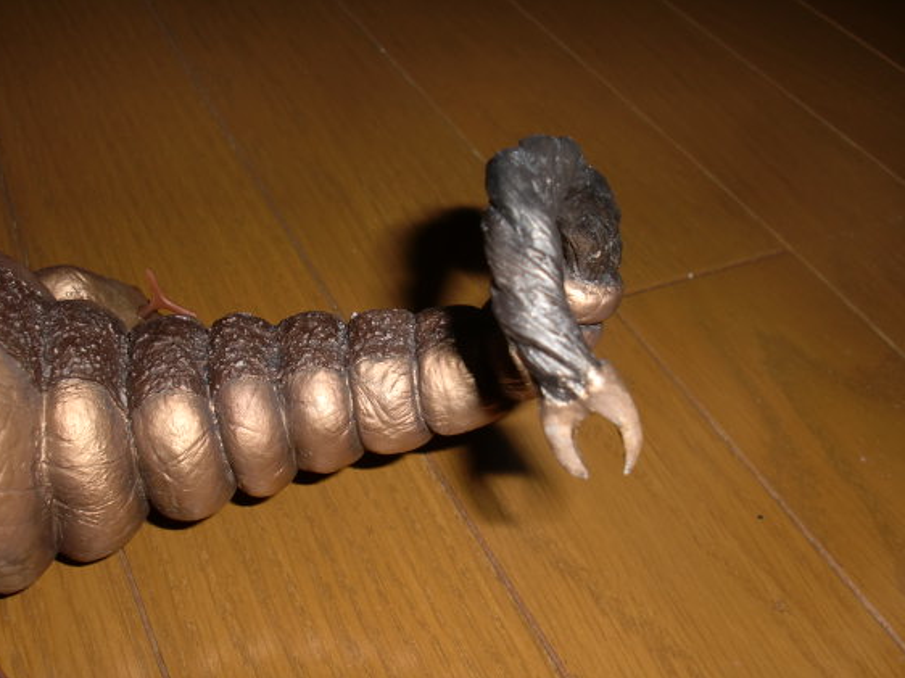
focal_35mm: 41
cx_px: 415
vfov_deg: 35.1
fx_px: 1071
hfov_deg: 45.7
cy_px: 345
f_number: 7.9
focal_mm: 6.3
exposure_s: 1/30
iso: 64
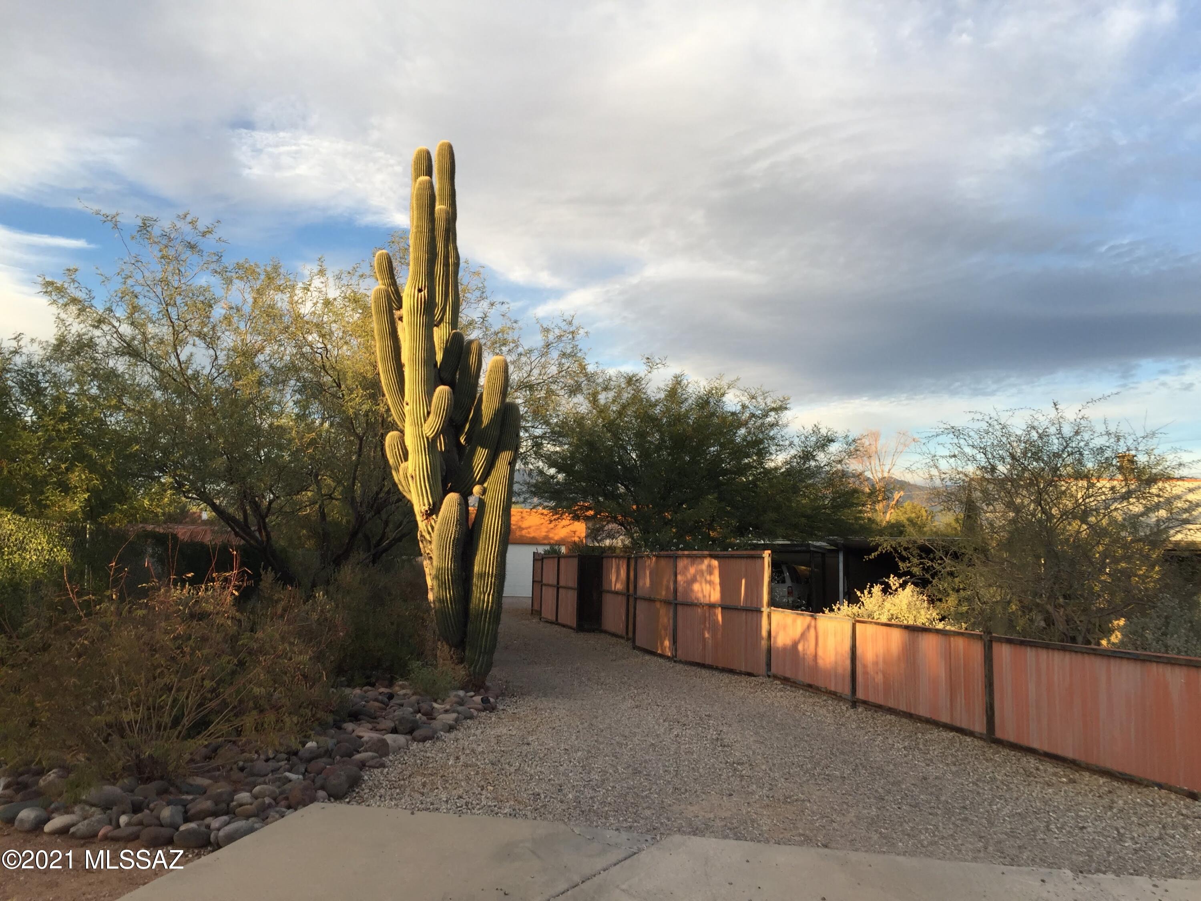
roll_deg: -1.5
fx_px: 1006
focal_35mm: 29
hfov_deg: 61.7
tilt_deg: +6.0
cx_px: 600
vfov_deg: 48.2
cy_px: 450
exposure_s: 1/327
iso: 32
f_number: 2.2
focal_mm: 4.15
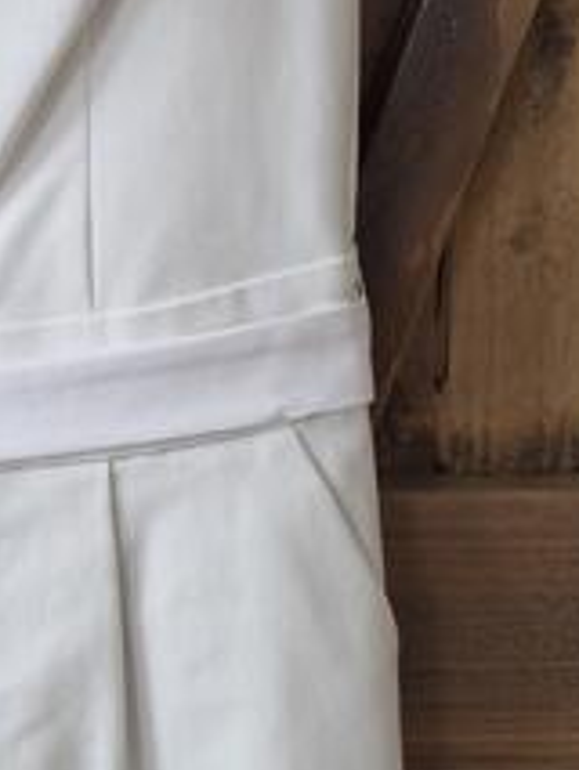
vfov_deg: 23.8
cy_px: 188
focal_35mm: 81
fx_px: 1805
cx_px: -31
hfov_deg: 17.7
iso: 320
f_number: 1.4
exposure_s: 1/120
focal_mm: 6.5
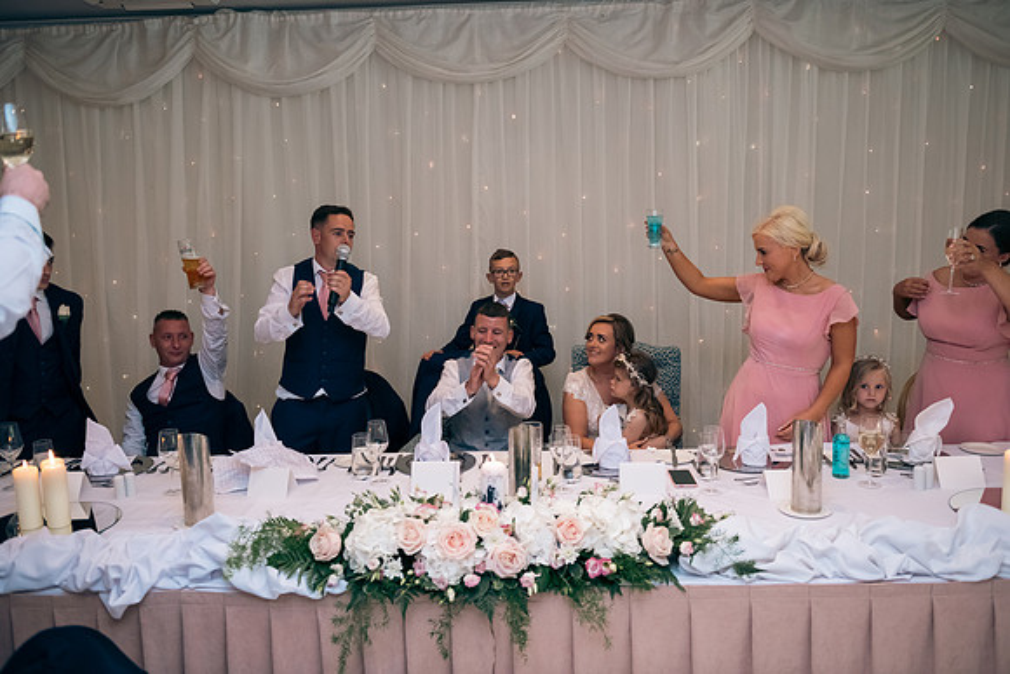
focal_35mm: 29
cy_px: 337
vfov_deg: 45.0
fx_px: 814
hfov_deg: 63.6
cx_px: 505
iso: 800
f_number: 3.5
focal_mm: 29
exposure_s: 1/160
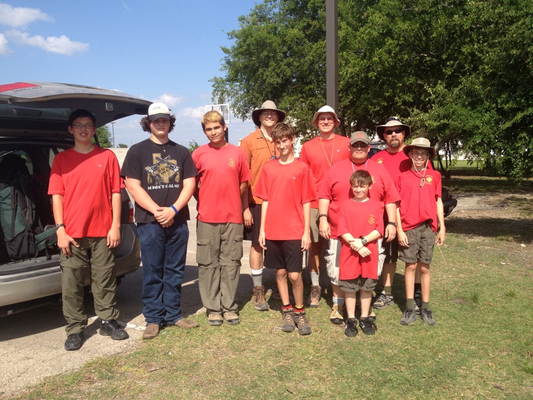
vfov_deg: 40.7
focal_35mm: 35
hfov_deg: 52.6
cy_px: 200
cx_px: 266
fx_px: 539
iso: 50
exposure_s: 1/1346
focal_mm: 4.28
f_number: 2.4
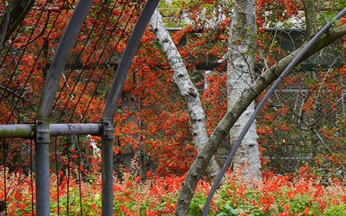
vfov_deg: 8.1
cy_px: 172
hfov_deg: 11.7
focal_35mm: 161
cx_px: 677
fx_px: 1518
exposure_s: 1/100
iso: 200
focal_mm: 35
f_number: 6.3
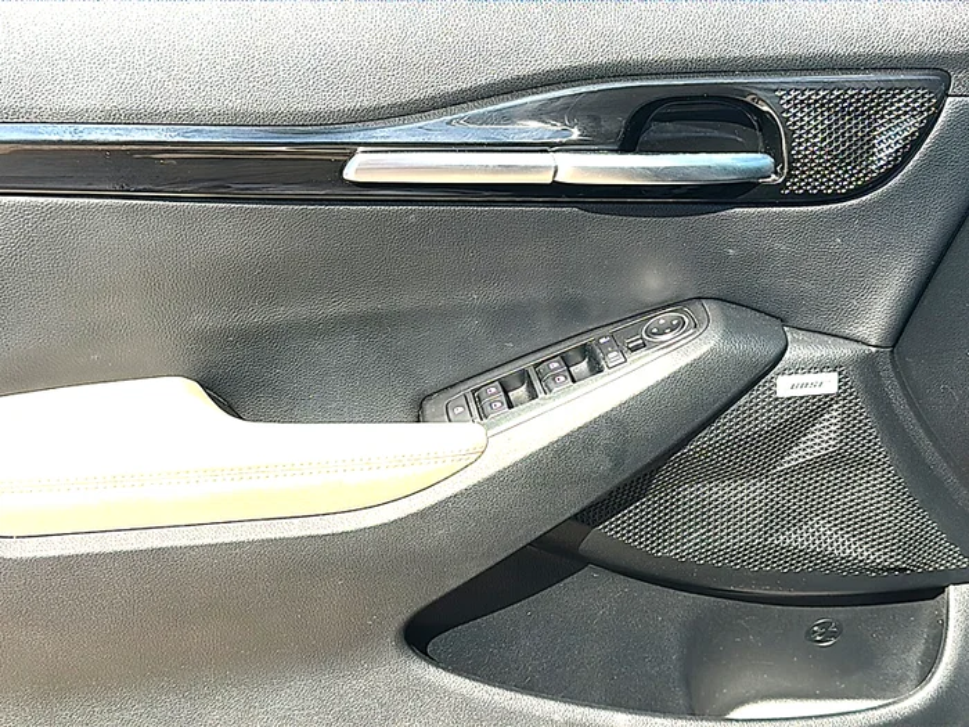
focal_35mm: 37
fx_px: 1036
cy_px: 364
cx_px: 484
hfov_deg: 50.1
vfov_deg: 38.7
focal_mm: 6.86
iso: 80
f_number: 1.78
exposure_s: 1/866
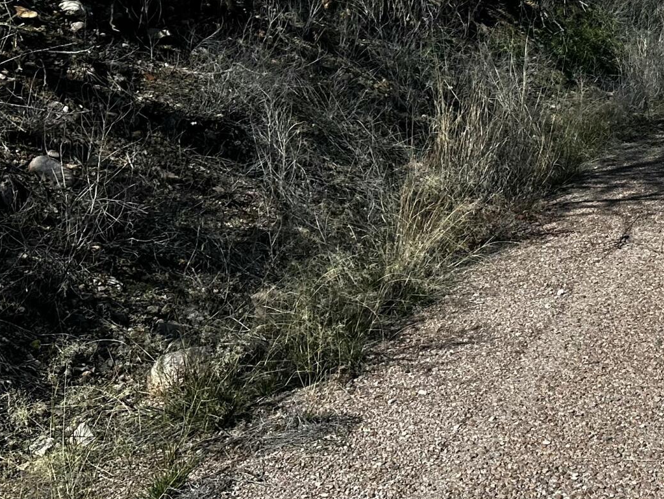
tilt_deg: +0.9
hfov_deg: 25.5
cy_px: -90
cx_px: 783
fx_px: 1324
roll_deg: -0.3
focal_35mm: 69
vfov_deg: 20.1
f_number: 1.78
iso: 80
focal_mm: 6.86
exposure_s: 1/5000
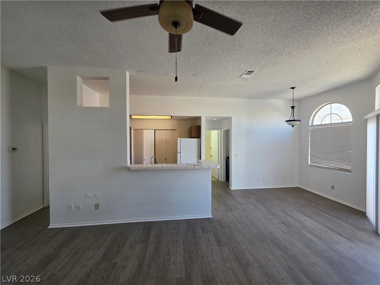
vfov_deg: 89.9
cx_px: 190
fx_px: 143
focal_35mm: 13
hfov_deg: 106.2
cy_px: 142
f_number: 1.9
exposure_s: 1/120
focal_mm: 2.2
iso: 100
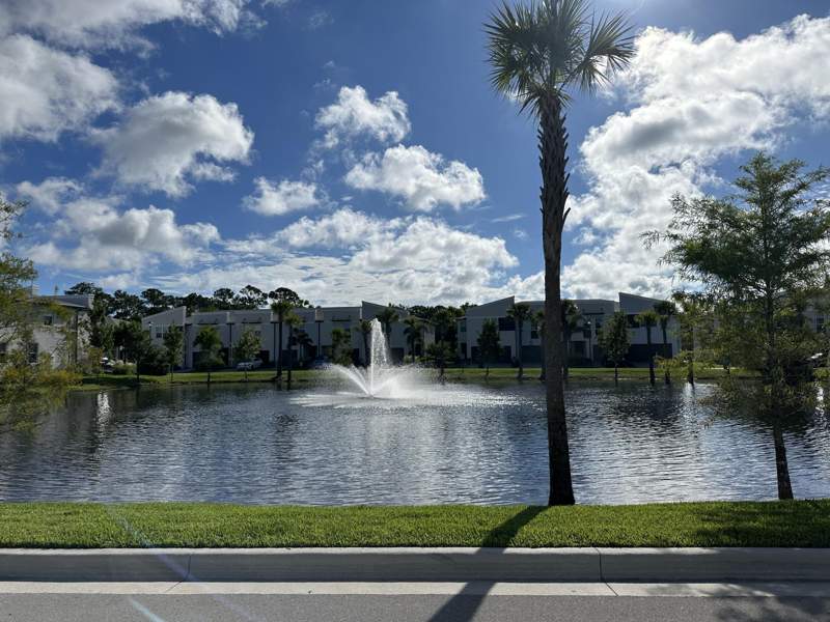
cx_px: 415
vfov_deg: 56.8
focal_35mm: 24
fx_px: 575
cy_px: 311
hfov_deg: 71.6
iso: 80
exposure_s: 1/15625
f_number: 1.78
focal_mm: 6.86
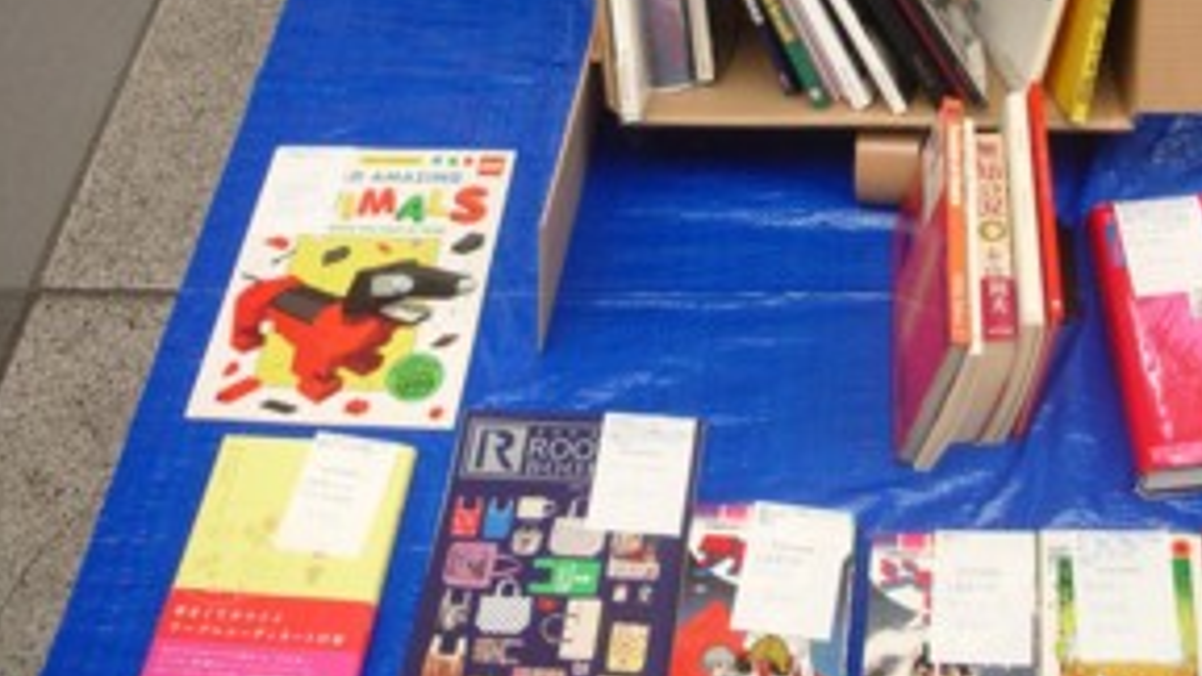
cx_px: 814
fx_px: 1689
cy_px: 92
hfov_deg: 38.7
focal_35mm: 53
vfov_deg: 22.2
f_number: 2.6
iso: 200
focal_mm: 5.8
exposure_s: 1/80
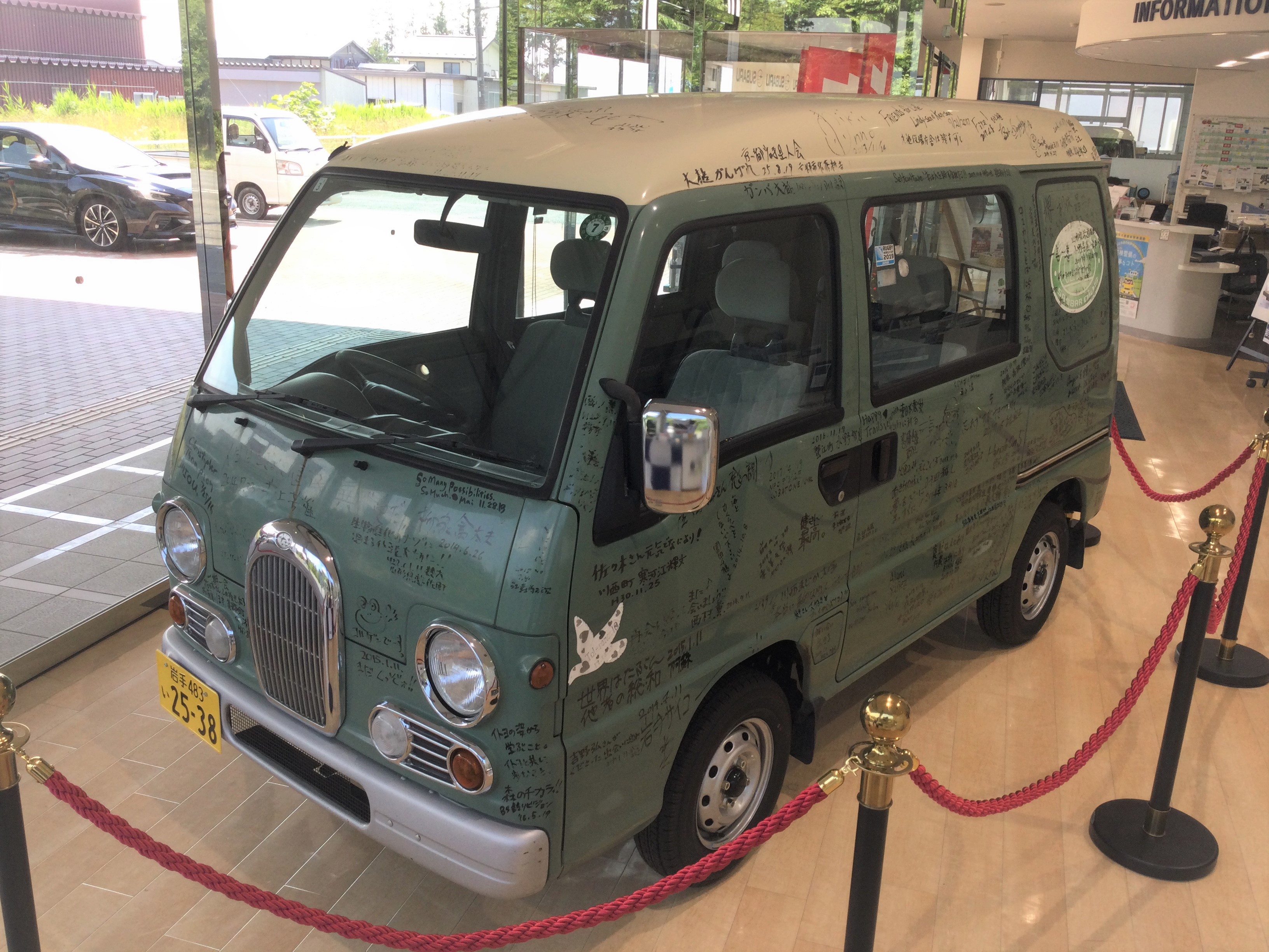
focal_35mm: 31
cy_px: 476
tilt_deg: -18.4
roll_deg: -2.8
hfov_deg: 58.4
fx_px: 1136
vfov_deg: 45.4
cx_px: 634
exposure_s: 1/154
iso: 25
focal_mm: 3.3
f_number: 2.4
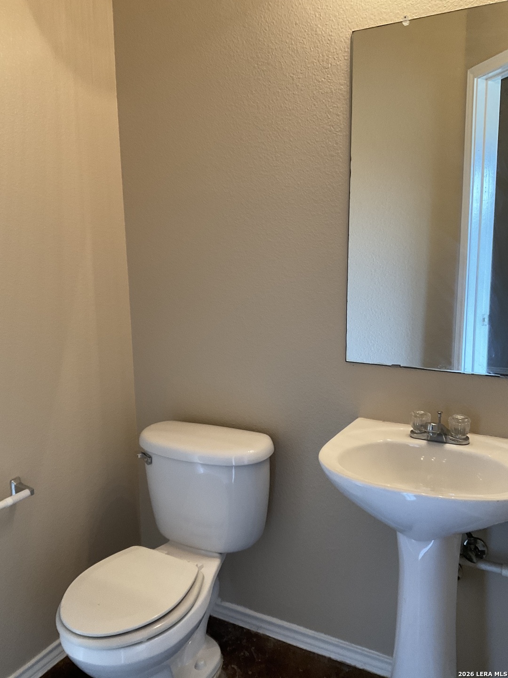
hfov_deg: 48.2
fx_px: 567
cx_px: 254
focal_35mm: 29
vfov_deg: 61.7
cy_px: 339
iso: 100
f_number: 1.8
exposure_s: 1/60
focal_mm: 3
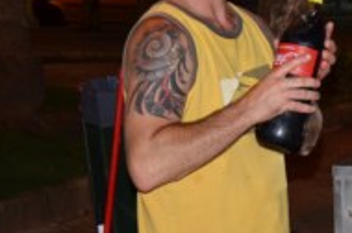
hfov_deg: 12.3
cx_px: 446
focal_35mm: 162
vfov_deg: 8.4
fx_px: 1581
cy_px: 20
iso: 640
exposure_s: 1/60
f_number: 4.5
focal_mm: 32
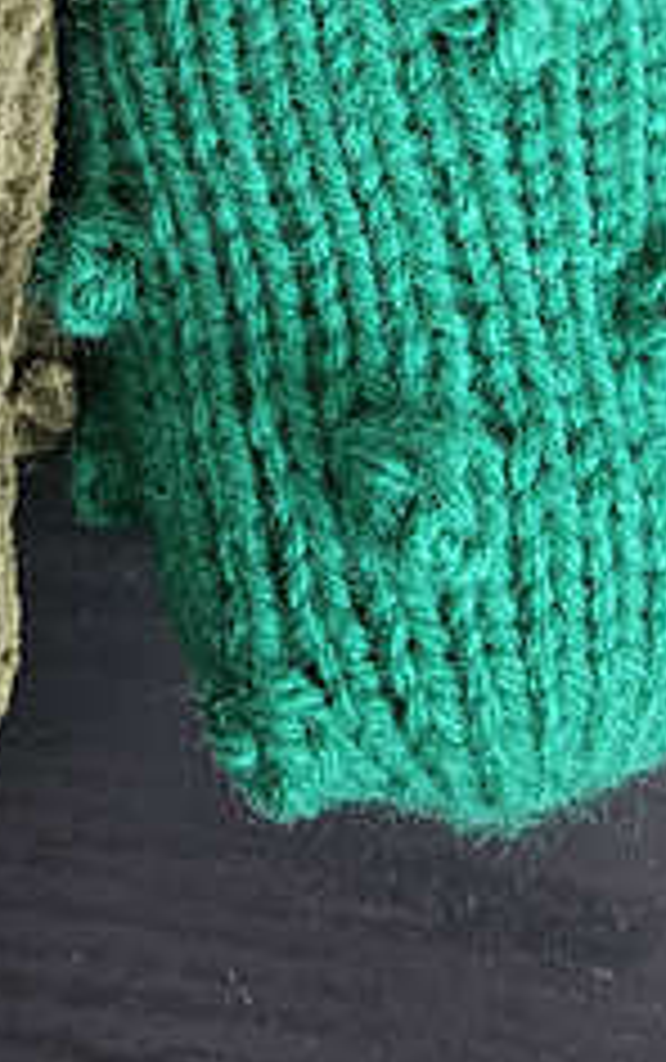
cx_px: 214
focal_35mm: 66
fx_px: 1912
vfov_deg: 29.0
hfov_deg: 19.7
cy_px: -4
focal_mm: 5.4
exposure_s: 1/24
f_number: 1.8
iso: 1000
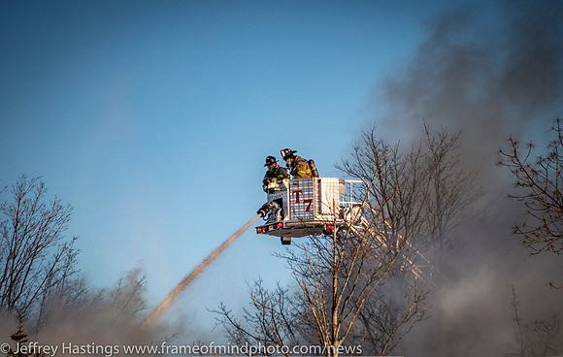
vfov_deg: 3.6
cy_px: 224
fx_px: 5741
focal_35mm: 373
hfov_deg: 5.6
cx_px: 275
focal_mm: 200
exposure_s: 1/2000
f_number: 5.6
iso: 320
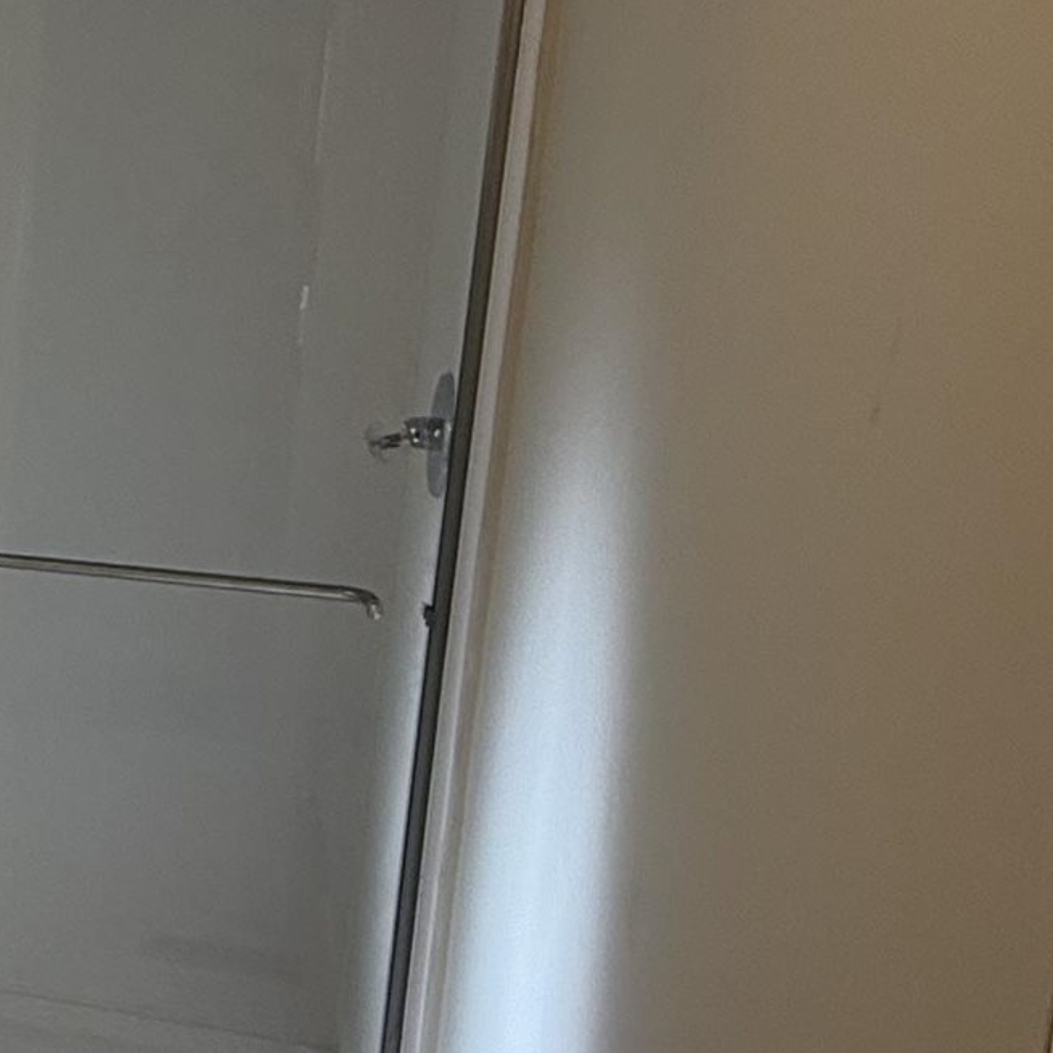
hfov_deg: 23.6
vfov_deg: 29.5
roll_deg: -1.9
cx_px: -526
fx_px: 1996
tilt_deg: -9.6
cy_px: 457
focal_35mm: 58
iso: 80
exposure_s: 1/120
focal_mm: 2.22
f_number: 2.2
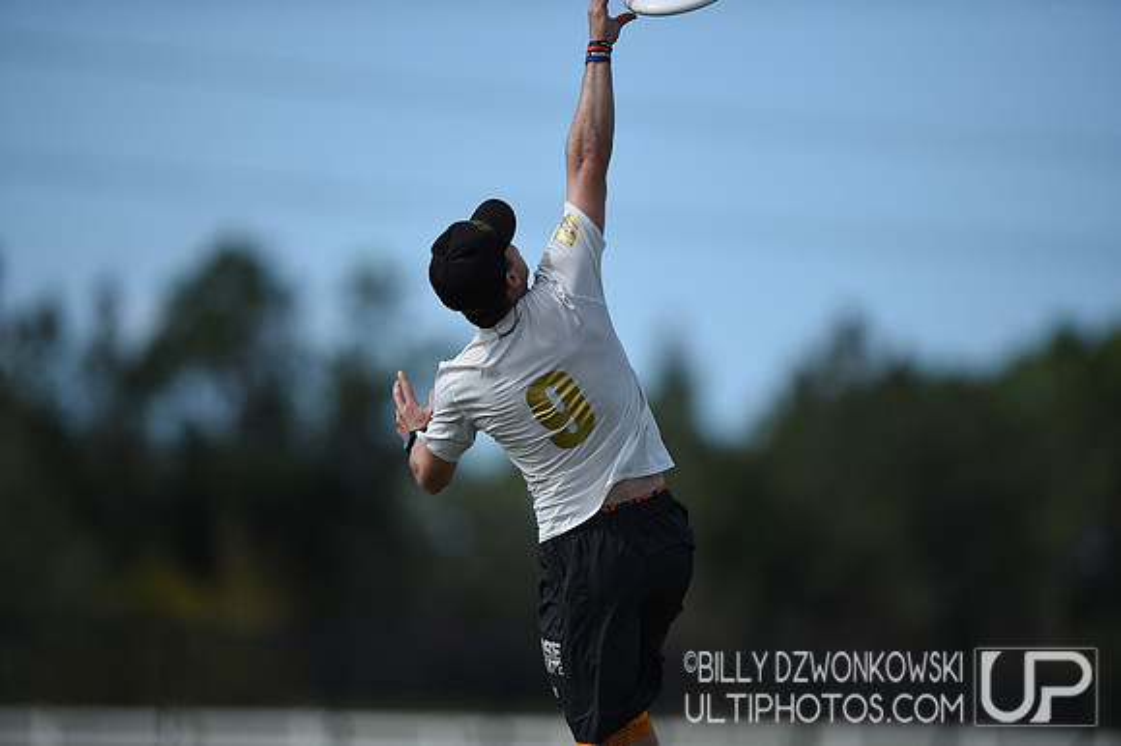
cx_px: 560
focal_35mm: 400
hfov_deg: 5.2
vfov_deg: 3.4
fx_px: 12448
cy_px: 373
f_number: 2.8
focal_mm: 400
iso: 200
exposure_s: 1/5000
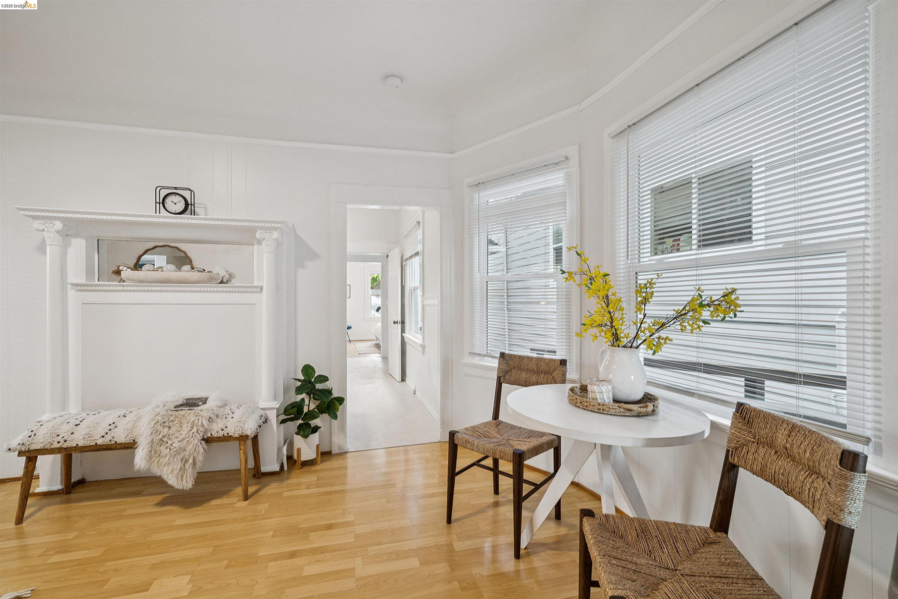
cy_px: 300
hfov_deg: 100.4
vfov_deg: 77.3
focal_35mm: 15
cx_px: 449
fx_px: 374
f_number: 9
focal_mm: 15
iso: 400
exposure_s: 1/6
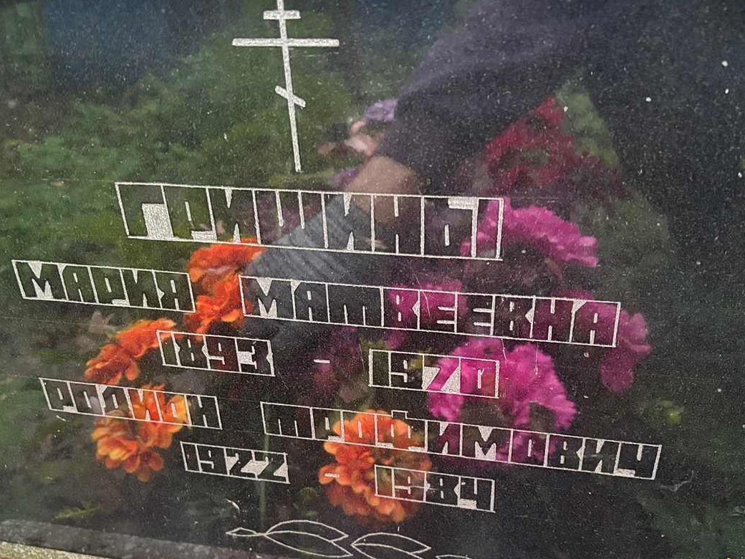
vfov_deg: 39.5
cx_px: 351
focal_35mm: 36
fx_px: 775
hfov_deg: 51.3
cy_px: 333
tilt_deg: -35.7
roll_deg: +2.2
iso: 500
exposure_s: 1/40
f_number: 1.6
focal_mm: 5.96
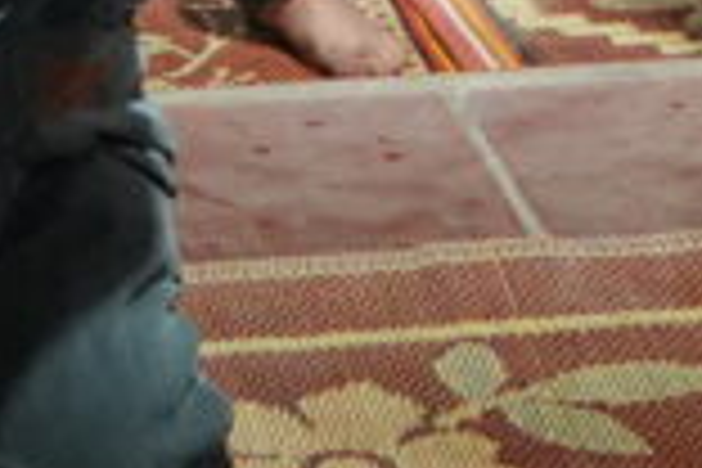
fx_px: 5612
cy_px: -1134
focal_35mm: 288
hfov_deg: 7.0
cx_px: 1062
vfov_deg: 4.5
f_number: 2.8
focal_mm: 25
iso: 2500
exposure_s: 1/200
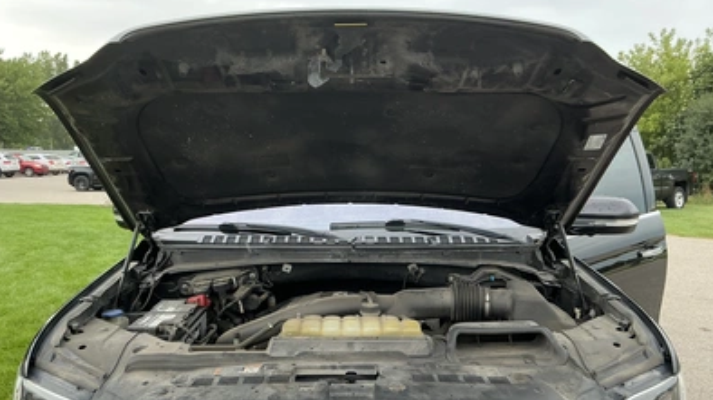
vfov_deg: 37.6
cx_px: 353
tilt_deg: -4.0
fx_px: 586
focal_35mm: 31
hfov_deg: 62.7
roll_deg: -2.2
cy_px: 237
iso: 32
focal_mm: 3
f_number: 1.8
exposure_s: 1/165
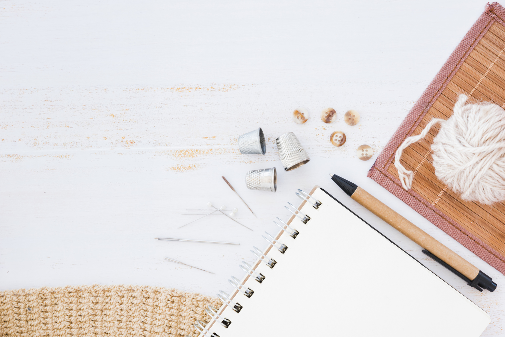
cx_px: 252
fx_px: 982
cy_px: 168
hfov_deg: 28.8
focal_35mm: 70
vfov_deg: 19.5
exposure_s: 1/125
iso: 500
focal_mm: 70
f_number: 6.3
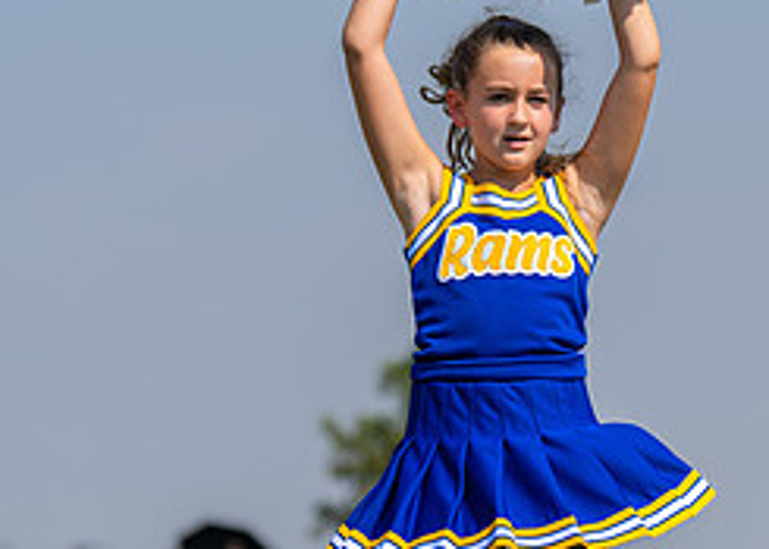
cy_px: 353
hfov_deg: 7.2
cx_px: 569
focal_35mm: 278
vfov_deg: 5.2
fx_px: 6072
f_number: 2.8
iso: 100
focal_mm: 95
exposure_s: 1/2500
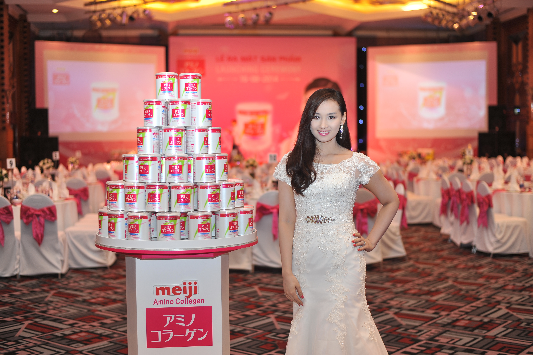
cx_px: 266
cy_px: 178
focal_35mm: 50
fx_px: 740
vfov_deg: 27.0
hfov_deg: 39.6
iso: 400
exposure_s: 1/80
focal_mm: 50
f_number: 2.2
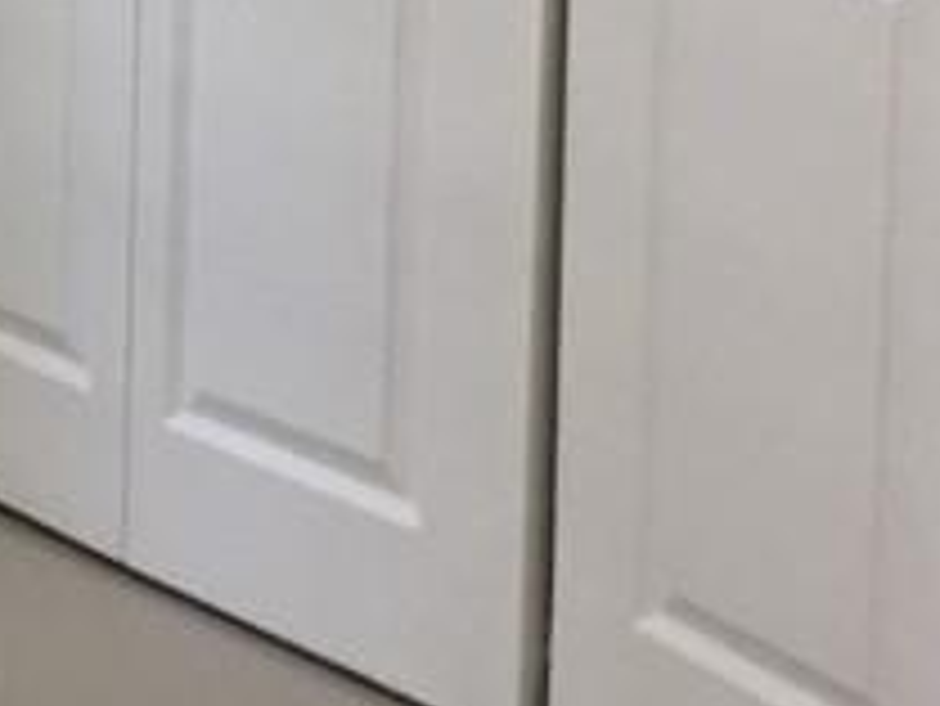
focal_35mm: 142
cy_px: -517
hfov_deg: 12.5
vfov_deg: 10.0
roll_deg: -1.2
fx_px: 3858
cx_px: -823
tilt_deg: -6.7
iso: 100
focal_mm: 4.15
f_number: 2.2
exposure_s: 1/30
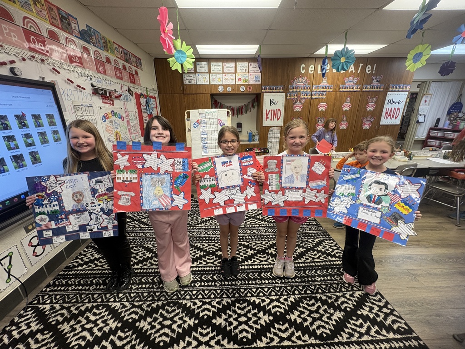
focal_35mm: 14
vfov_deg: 85.7
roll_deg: +1.2
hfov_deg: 102.1
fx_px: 188
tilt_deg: -18.9
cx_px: 232
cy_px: 174
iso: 200
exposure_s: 1/120
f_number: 2.2
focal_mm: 2.22
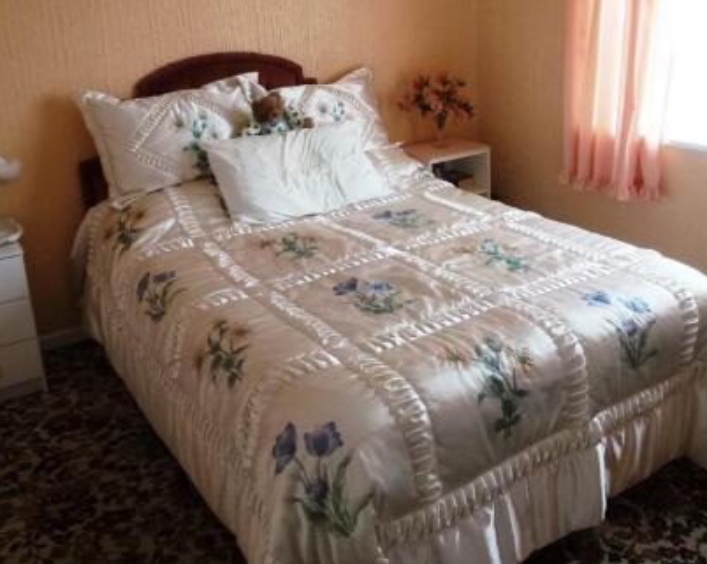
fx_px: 711
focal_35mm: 34
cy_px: 185
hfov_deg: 52.9
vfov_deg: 42.7
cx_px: 367
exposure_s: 1/40
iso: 200
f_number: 3.3
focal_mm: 4.3
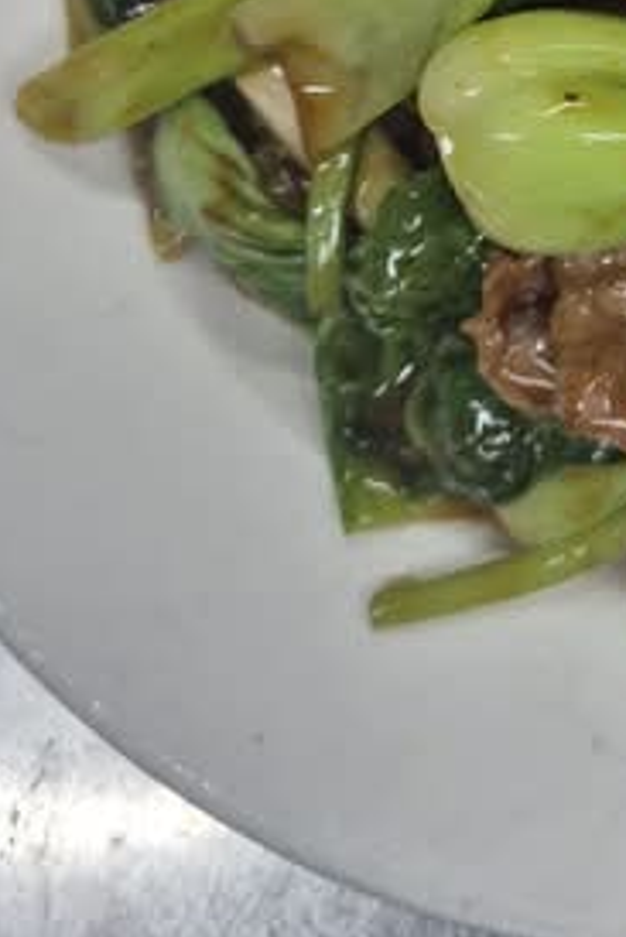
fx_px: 1667
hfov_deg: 20.0
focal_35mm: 64
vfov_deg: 28.7
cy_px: -70
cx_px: 739
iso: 50
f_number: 1.8
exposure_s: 1/100
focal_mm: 5.4
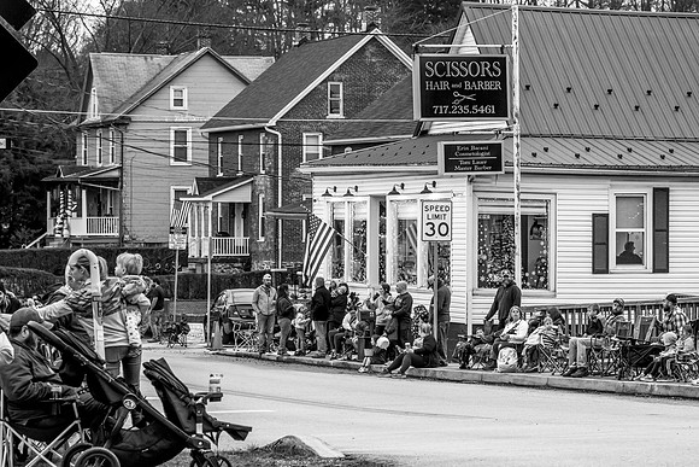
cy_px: 283
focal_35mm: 129
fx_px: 2513
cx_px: 425
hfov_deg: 15.8
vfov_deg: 10.6
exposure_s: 1/80
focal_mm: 105
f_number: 7.1
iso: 1600
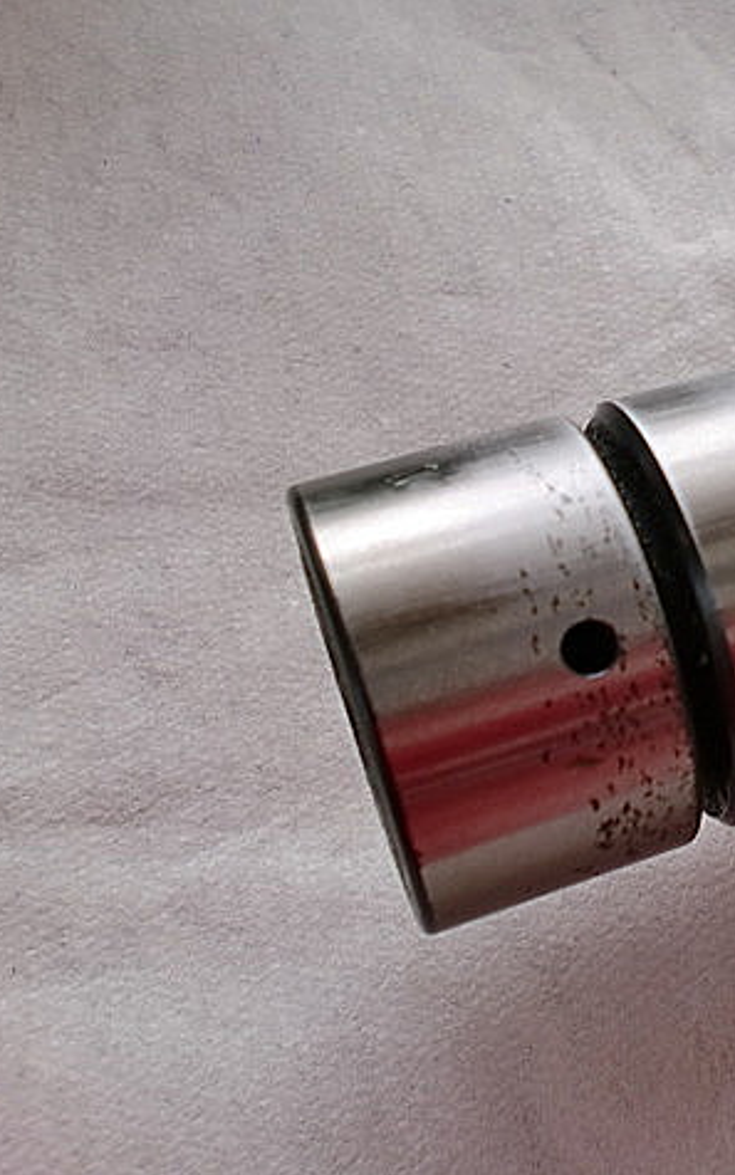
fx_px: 1602
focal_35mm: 50
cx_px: 775
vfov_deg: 40.3
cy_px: 589
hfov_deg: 24.4
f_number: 3.1
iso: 64
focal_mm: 6.3
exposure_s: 1/80
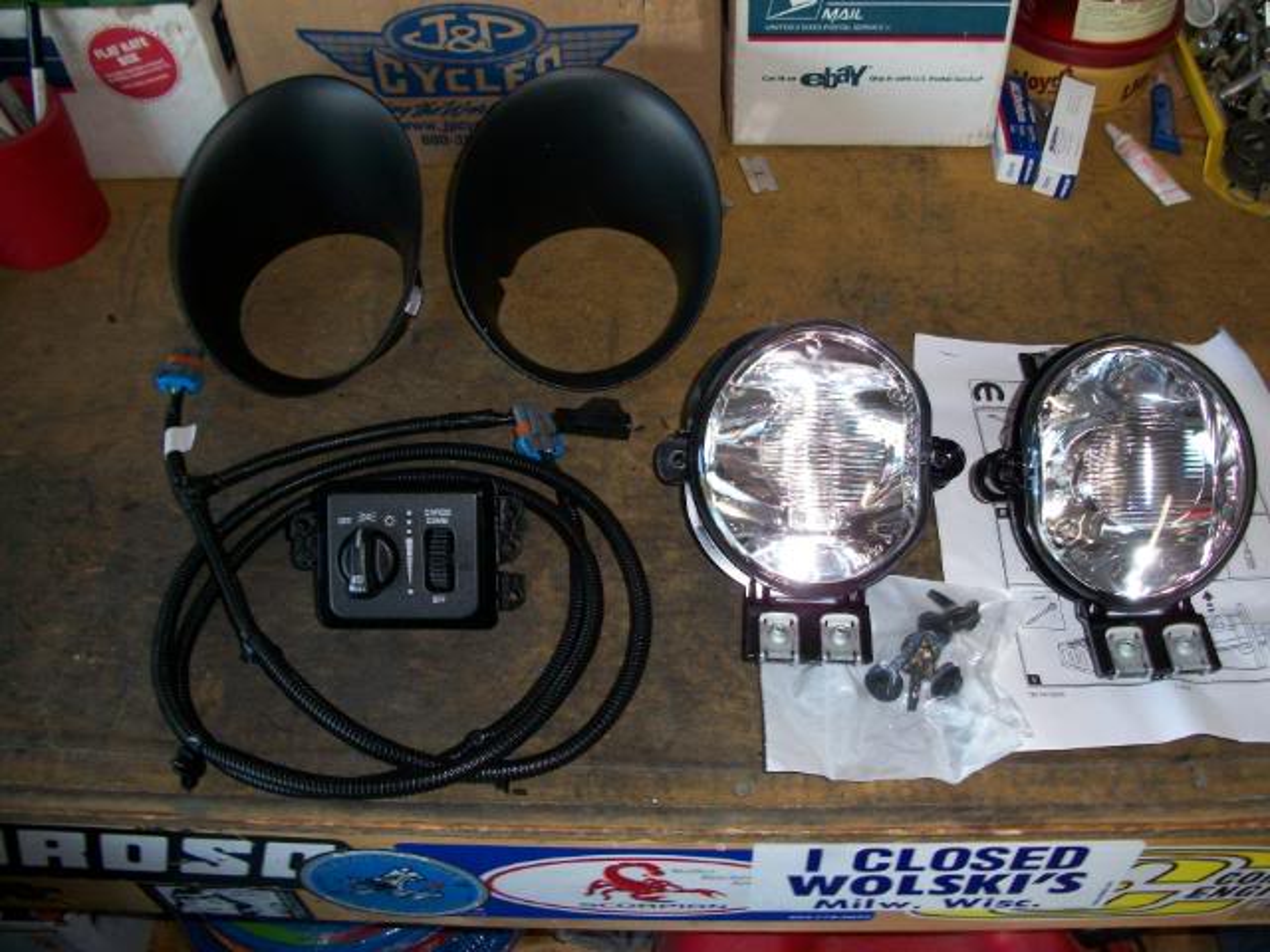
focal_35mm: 35
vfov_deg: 40.7
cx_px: 635
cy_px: 476
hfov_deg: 52.6
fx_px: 1284
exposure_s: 1/30
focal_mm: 6.3
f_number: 3.1
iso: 80
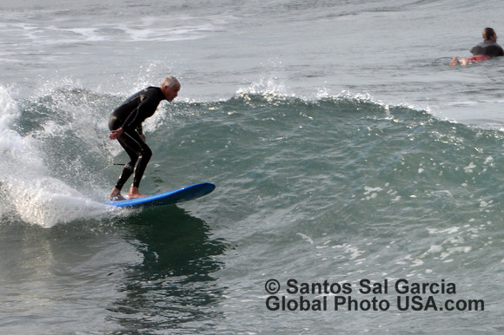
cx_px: 252
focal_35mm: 550
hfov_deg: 3.8
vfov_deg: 2.5
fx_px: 7695
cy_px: 168
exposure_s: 1/1000
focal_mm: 550
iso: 400
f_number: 5.6
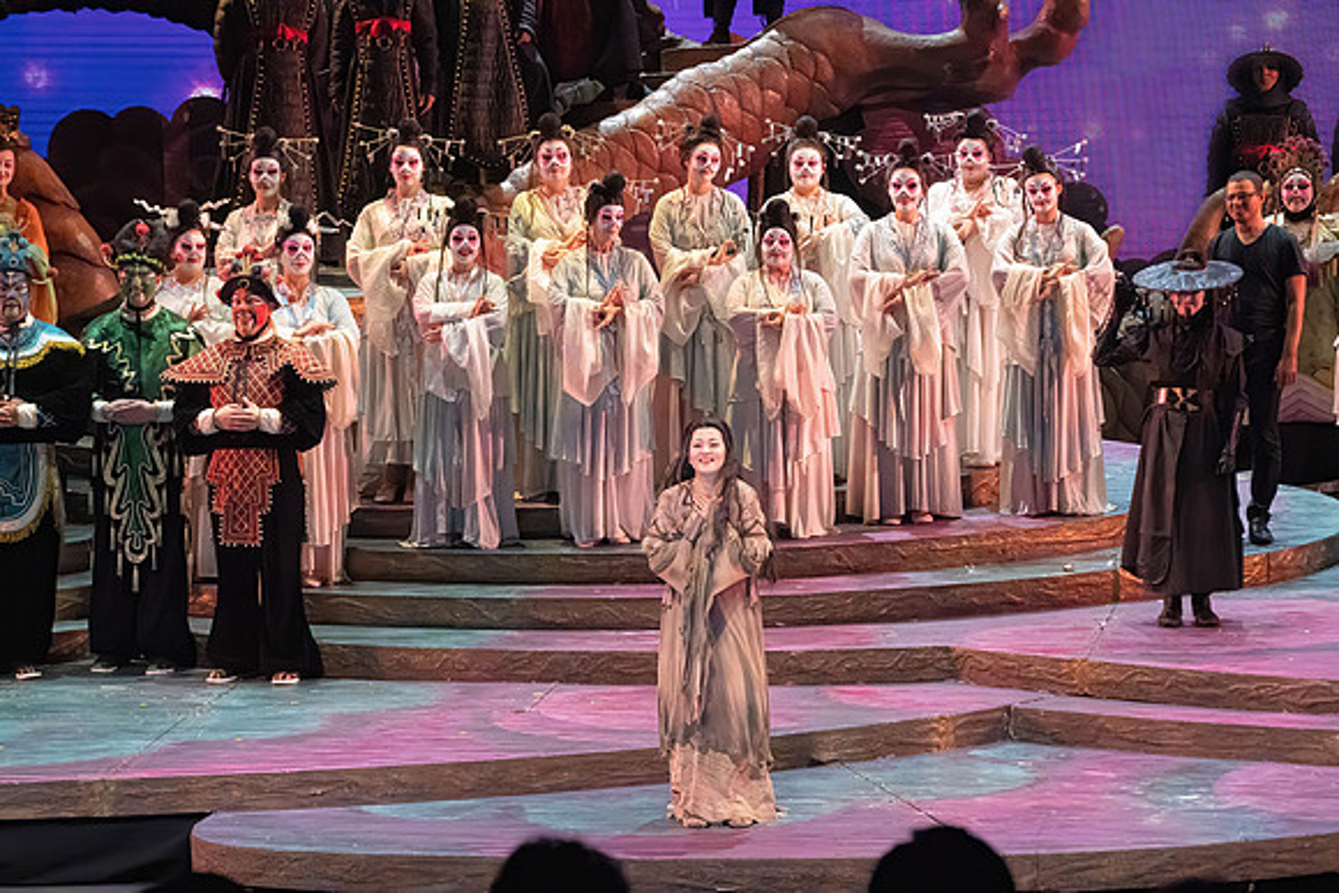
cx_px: 670
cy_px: 446
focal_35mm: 173
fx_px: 6436
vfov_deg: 7.9
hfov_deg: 11.9
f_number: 10
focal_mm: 173
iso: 20000
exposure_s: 1/1000
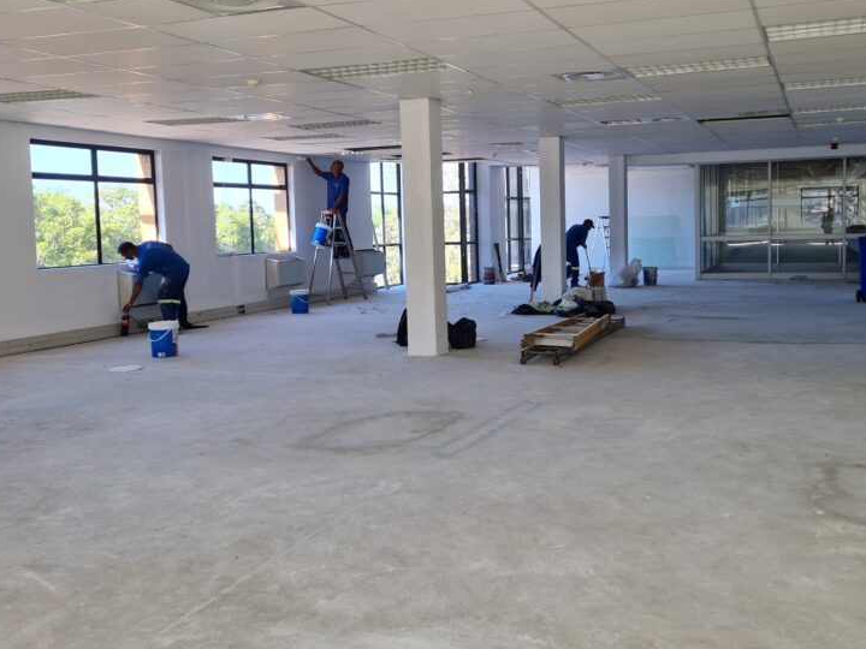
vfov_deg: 38.6
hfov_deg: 50.1
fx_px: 926
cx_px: 469
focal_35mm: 37
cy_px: 285
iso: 50
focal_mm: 5.4
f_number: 1.8
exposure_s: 1/100
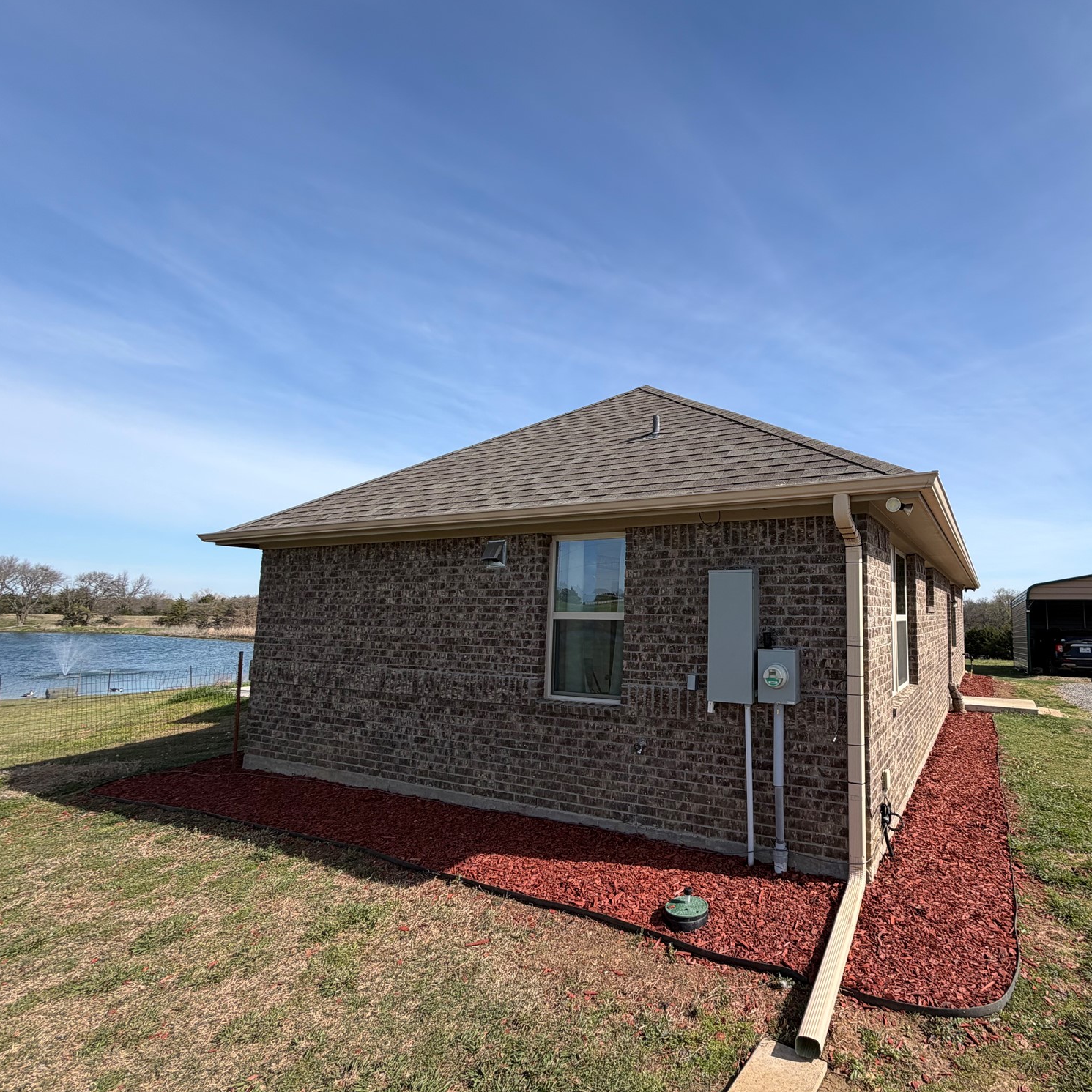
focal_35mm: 17
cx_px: 723
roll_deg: +0.1
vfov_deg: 84.0
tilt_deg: +5.5
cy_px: 544
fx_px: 607
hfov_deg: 81.3
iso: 20
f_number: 2.2
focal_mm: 2.22
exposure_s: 1/770
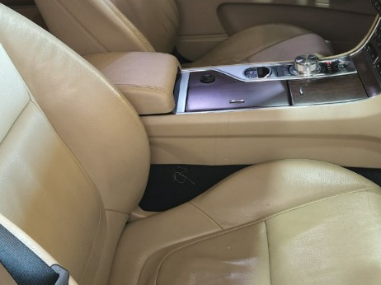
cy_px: 77
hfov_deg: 37.3
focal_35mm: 51
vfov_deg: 28.2
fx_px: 561
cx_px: 143
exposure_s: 1/120
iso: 320
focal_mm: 5.4
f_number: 1.8
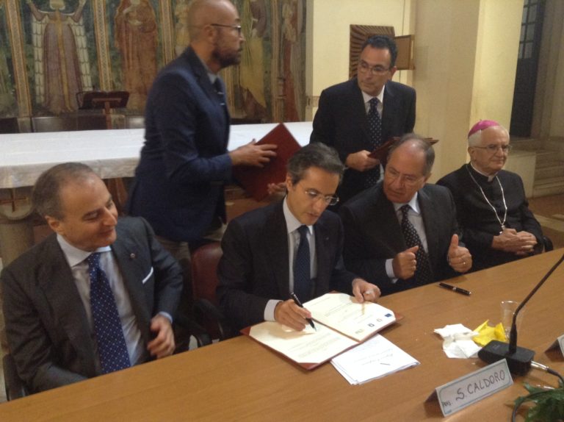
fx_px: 537
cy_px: 211
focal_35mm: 33
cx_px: 282
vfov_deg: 42.9
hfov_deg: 55.4
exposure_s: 1/24
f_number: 2.4
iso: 250
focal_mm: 3.3
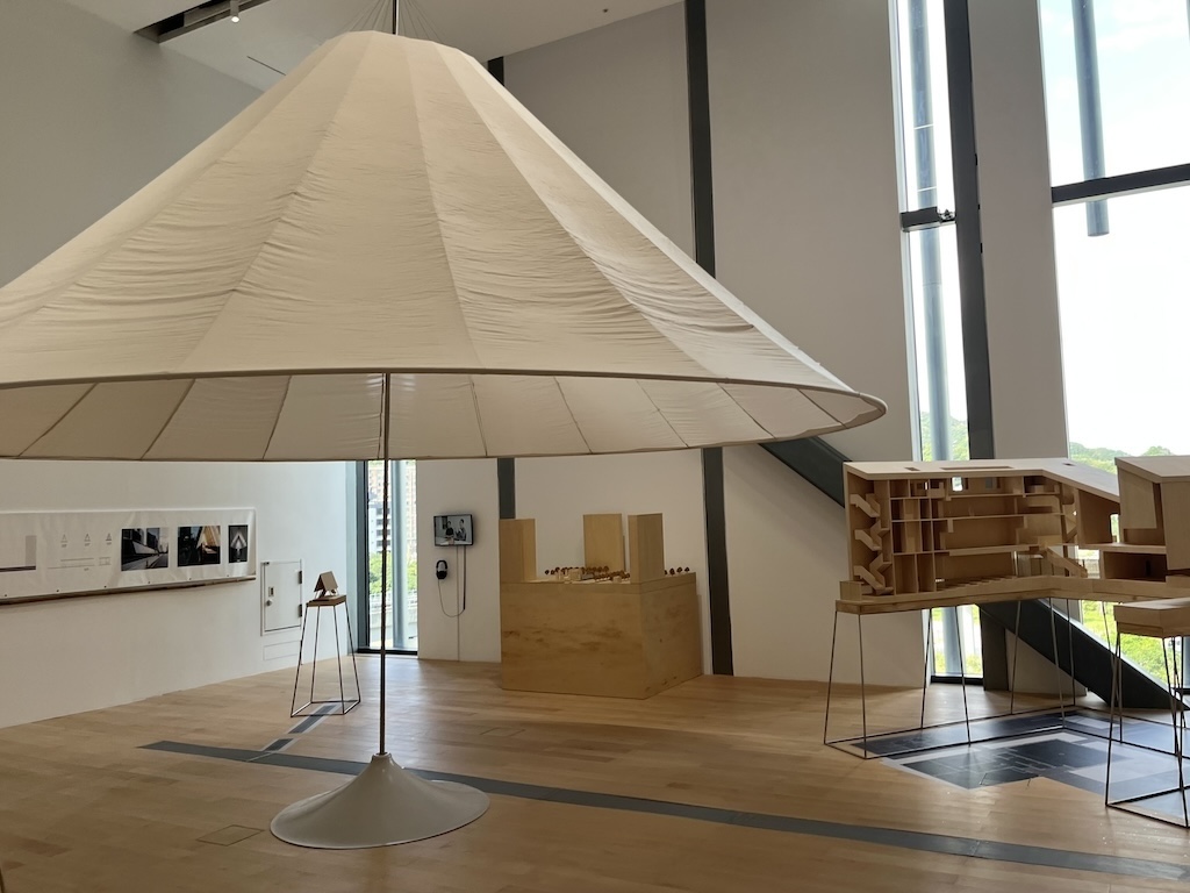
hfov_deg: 67.3
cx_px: 595
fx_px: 894
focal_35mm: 26
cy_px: 446
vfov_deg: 53.1
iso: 100
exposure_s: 1/120
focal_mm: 5.1
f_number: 1.6
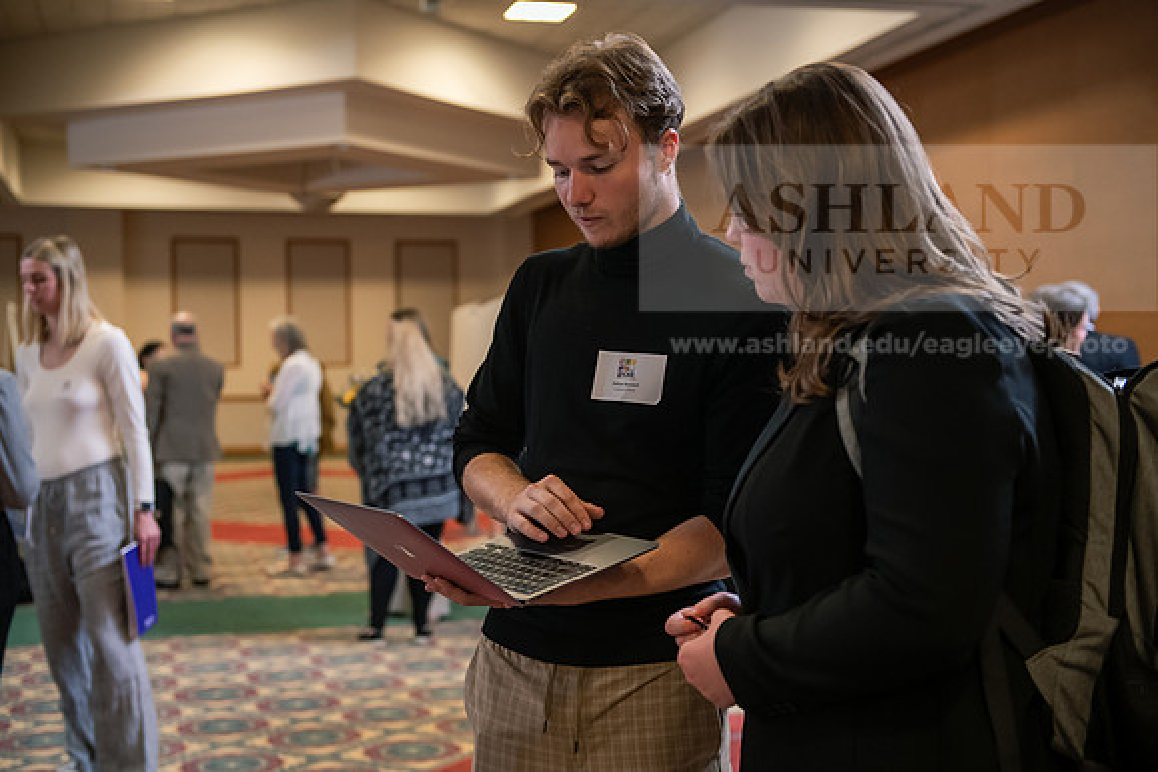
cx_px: 579
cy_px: 386
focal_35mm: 52
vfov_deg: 26.0
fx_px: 1673
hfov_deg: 38.2
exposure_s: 1/200
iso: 2000
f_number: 3.2
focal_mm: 52
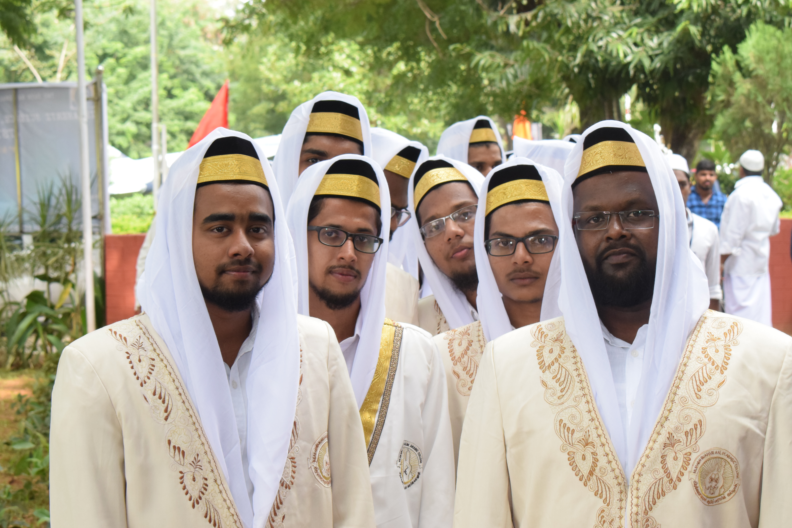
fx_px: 1948
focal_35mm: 89
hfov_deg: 23.0
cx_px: 396
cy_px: 264
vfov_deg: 15.4
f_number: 8
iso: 1250
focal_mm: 55
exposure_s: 1/200
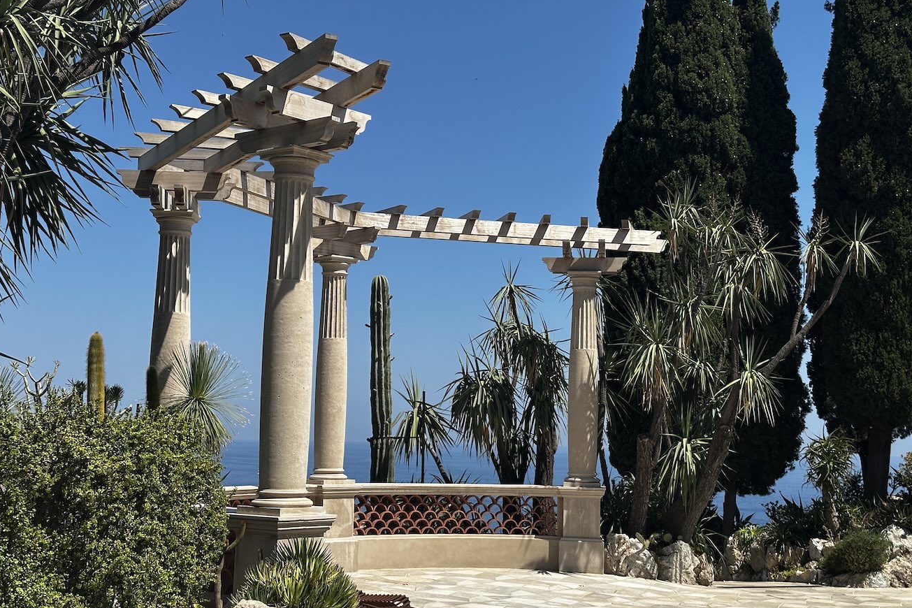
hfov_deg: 38.9
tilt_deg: +6.9
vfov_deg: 26.5
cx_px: 462
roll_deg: -1.2
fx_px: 1292
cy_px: 303
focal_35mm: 51
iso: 64
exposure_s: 1/4785
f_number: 1.78
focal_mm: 6.86
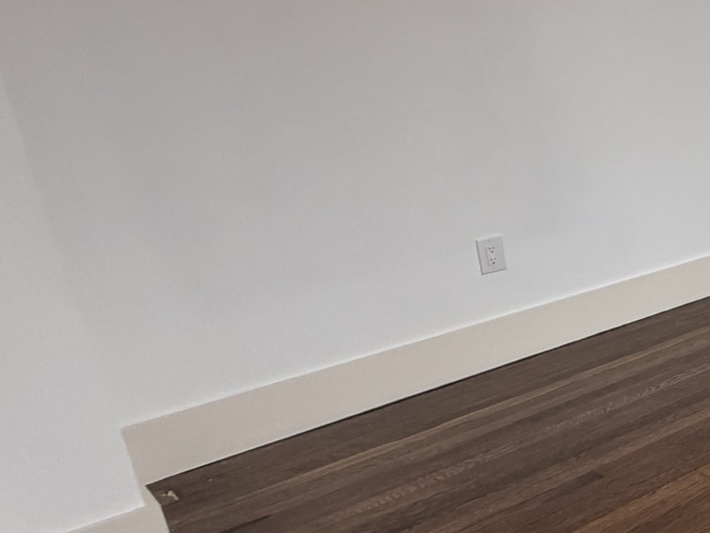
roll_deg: -0.2
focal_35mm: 44
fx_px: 903
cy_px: 224
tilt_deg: -16.0
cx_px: 1083
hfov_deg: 27.7
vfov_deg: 32.8
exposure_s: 1/120
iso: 200
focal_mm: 2.22
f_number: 2.2
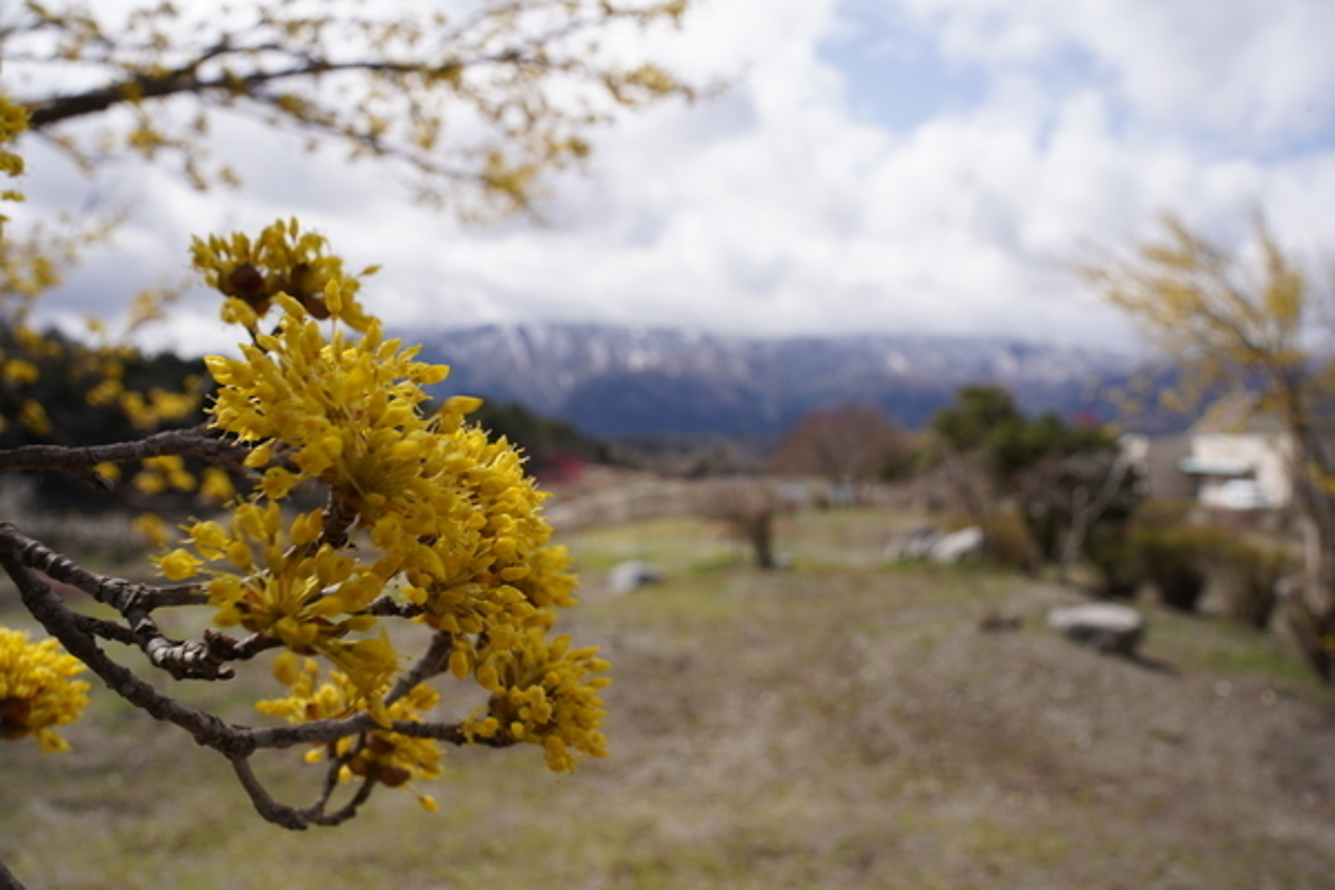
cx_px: 668
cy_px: 445
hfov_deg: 73.7
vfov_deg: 53.1
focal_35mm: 24
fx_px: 890
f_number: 14
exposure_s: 1/80
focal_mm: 24
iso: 100
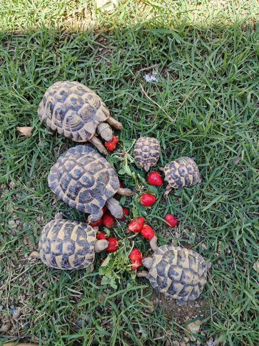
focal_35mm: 24
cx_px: 130
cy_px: 173
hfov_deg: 56.8
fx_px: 239
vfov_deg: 71.6
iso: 100
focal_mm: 5.25
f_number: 1.75
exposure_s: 1/193
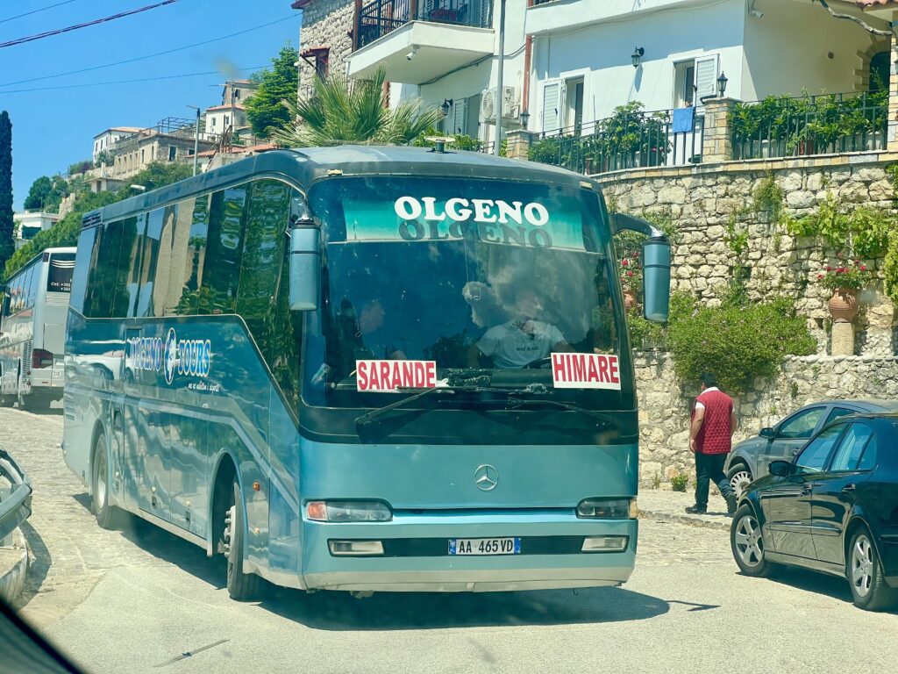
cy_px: 337
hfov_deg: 25.3
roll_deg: -3.2
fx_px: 1998
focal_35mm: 77
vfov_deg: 19.1
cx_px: 449
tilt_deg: +4.9
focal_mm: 9
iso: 32
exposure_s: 1/552
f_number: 2.8
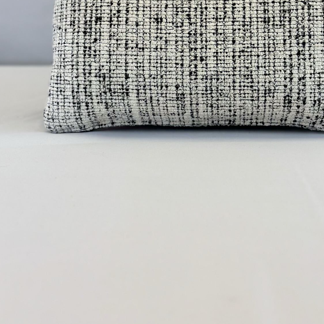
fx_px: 815
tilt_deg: -8.3
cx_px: 203
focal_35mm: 77
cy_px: 38
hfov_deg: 22.4
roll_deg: +0.6
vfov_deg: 22.0
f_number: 1.78
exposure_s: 1/329
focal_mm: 6.86
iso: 80
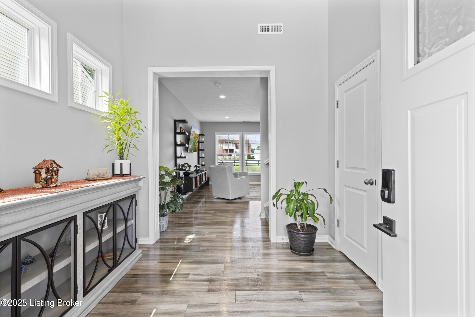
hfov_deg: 96.7
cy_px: 158
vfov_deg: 73.8
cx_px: 238
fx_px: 211
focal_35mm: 16
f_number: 10
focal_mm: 16
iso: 400
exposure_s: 1/6
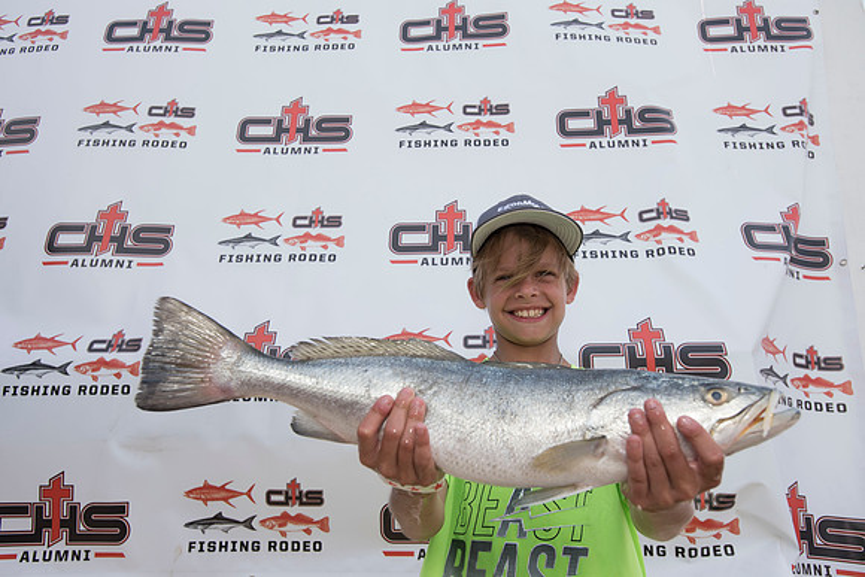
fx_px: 625
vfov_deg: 49.6
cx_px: 432
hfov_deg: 69.4
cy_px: 288
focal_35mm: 26
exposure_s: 1/500
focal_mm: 26
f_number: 6.3
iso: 250
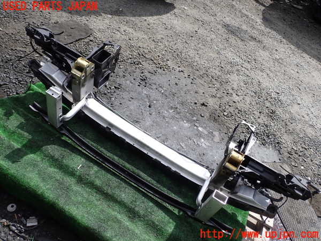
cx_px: 160
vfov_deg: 46.8
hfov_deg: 60.0
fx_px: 278
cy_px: 120
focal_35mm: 30
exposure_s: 1/1000
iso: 100
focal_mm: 5.4
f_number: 3.2
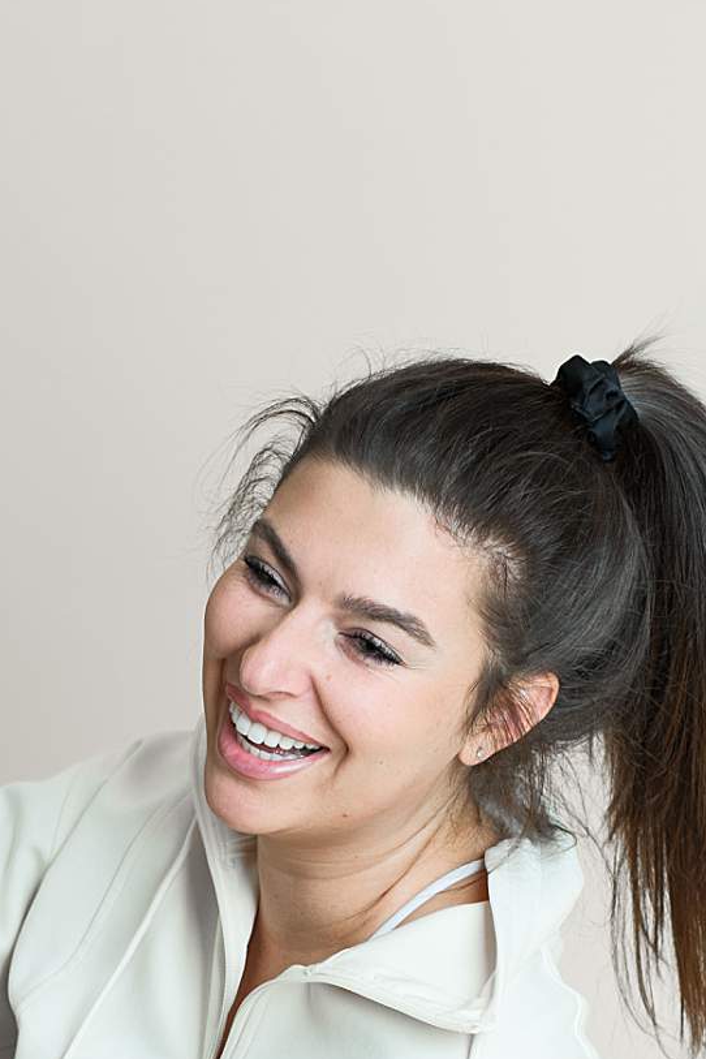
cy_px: 1166
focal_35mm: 166
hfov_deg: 8.3
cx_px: 134
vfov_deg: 12.2
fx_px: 4883
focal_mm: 50
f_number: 3.2
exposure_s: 1/250
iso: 160
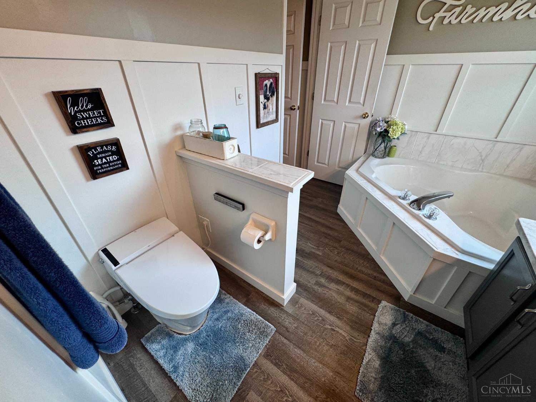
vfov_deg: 85.7
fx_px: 217
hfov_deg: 102.1
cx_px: 268
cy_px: 201
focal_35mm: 14
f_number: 2.2
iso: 80
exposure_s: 1/120
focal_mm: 2.22
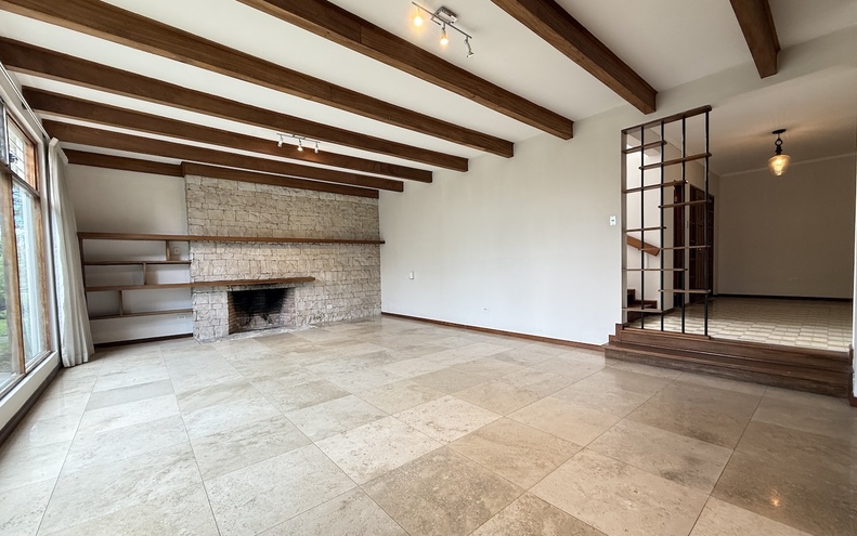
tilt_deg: -2.4
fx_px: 350
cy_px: 282
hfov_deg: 101.4
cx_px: 431
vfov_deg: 74.8
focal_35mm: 15
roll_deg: +1.6
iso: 200
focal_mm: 2.22
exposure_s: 1/120
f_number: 2.2
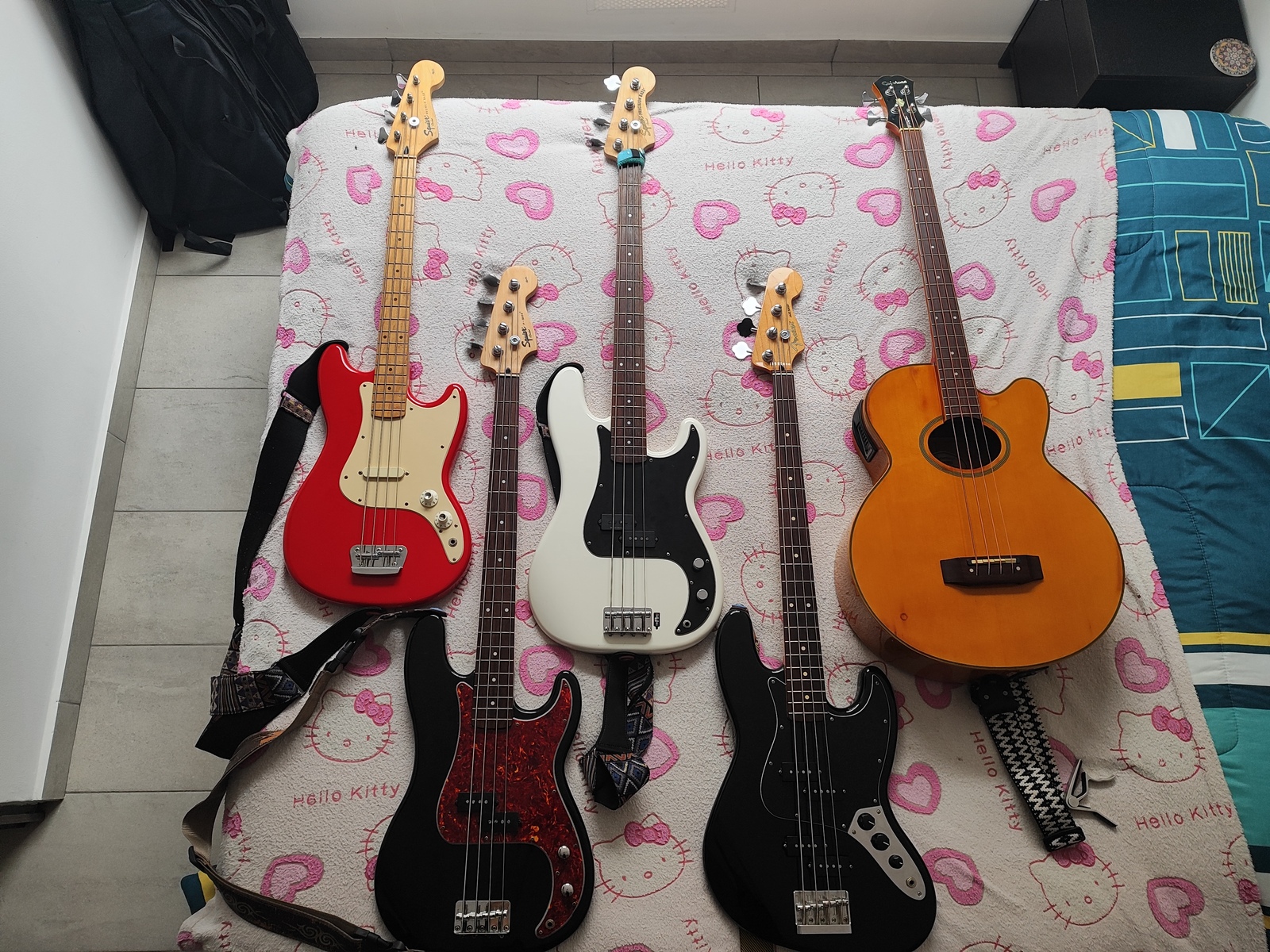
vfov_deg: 56.8
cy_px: 476
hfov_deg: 71.6
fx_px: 881
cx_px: 635
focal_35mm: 24
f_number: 1.89
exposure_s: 1/120
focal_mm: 5.89
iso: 147
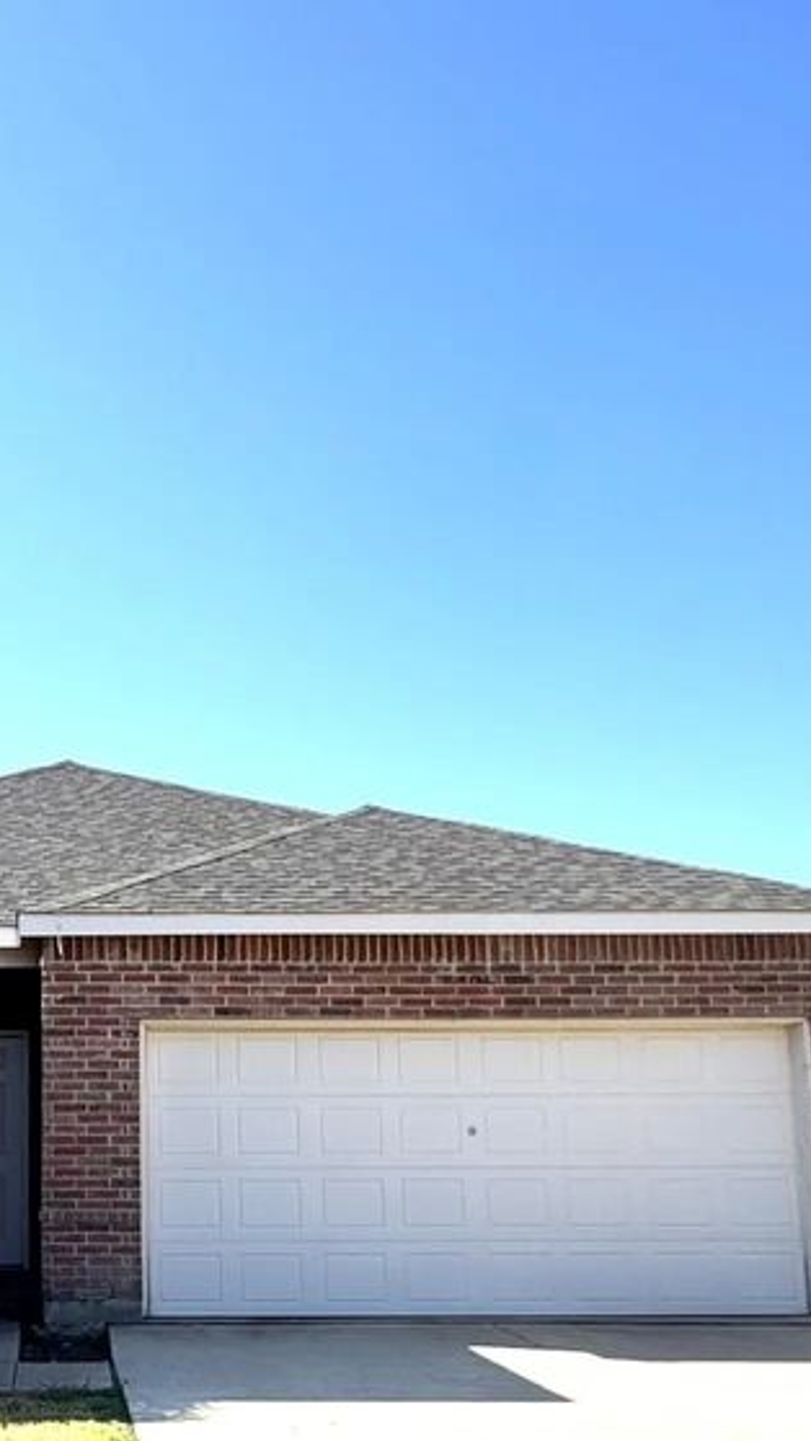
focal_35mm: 28
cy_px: 826
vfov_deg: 67.6
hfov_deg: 35.4
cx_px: -85
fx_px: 1070
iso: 40
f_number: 2.2
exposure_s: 1/1672
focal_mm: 2.22
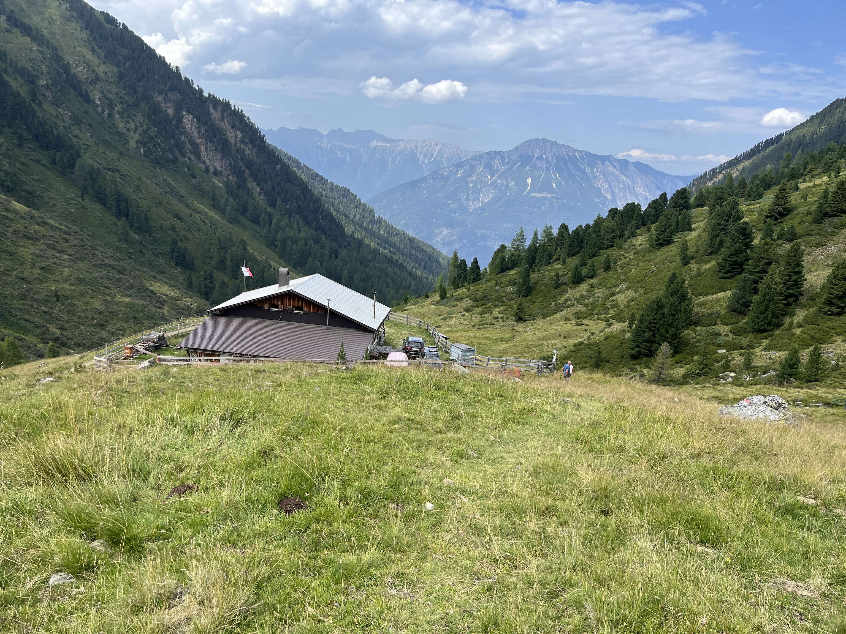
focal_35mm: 26
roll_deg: -5.7
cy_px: 317
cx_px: 423
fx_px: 635
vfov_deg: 53.1
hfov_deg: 67.3
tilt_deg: -14.6
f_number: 1.6
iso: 50
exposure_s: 1/2024
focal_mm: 5.1
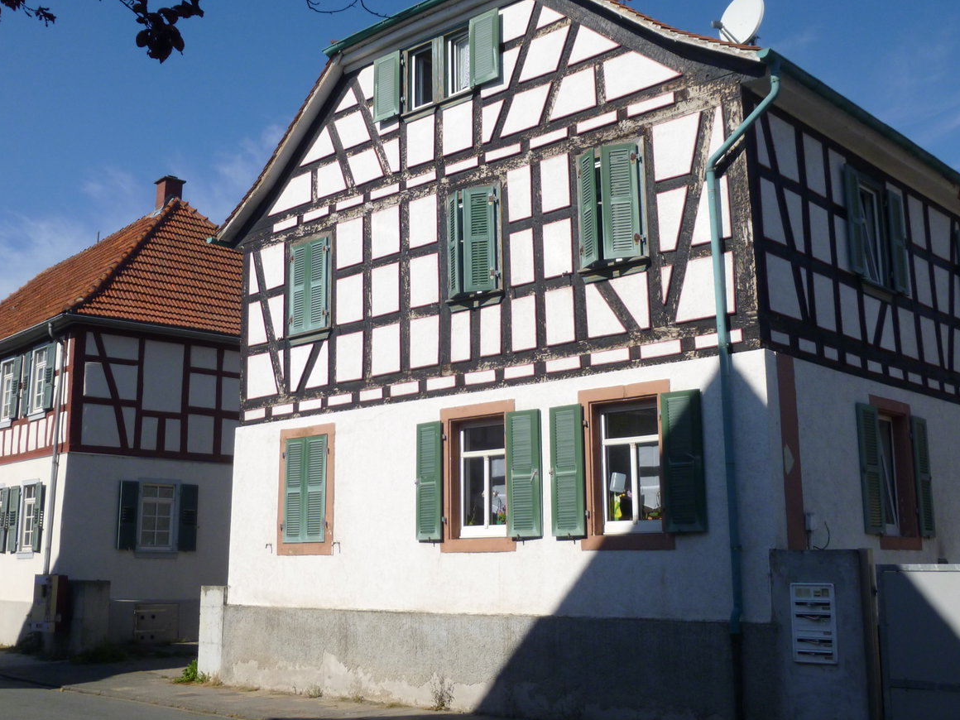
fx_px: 1109
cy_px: 331
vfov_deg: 35.9
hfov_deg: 46.8
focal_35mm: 40
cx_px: 450
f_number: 9
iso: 100
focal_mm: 5.2
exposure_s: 1/200
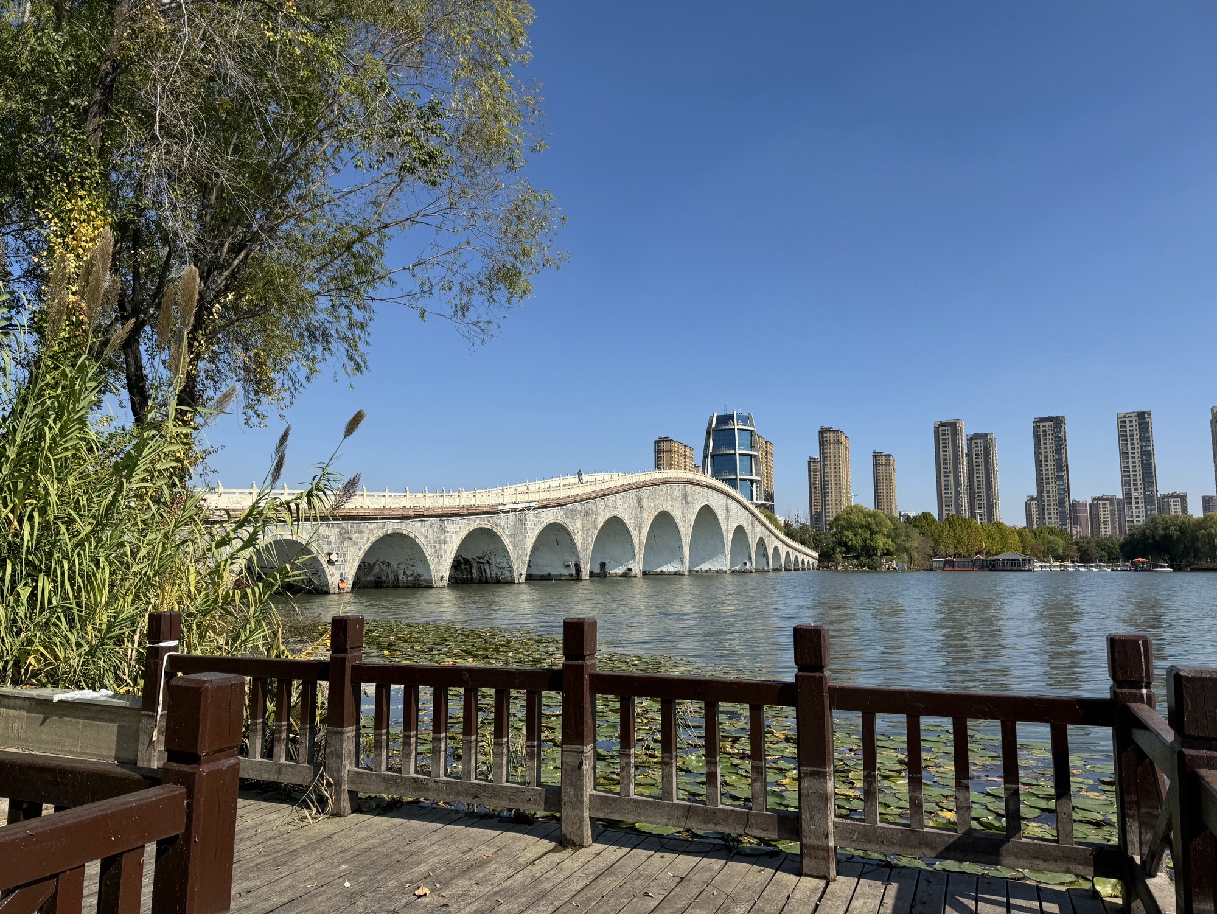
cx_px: 608
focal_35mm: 24
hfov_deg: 71.6
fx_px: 844
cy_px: 457
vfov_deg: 56.9
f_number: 1.78
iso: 80
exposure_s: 1/5348
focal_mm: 6.76
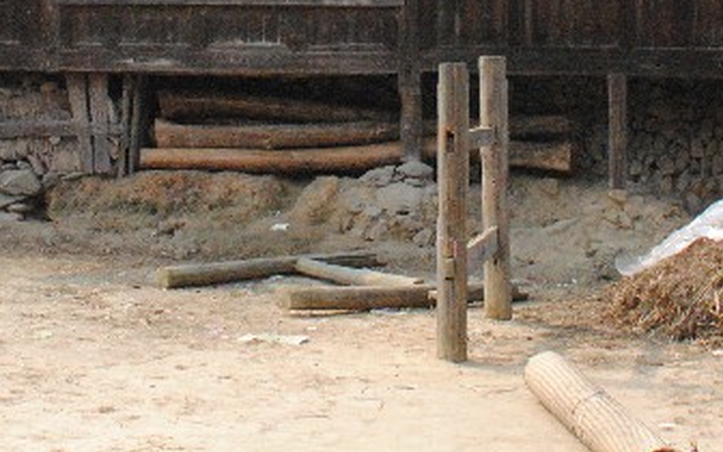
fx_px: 1655
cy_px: -206
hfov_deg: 24.6
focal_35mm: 84
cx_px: 353
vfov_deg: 14.6
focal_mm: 18
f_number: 13
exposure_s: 1/640
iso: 1600
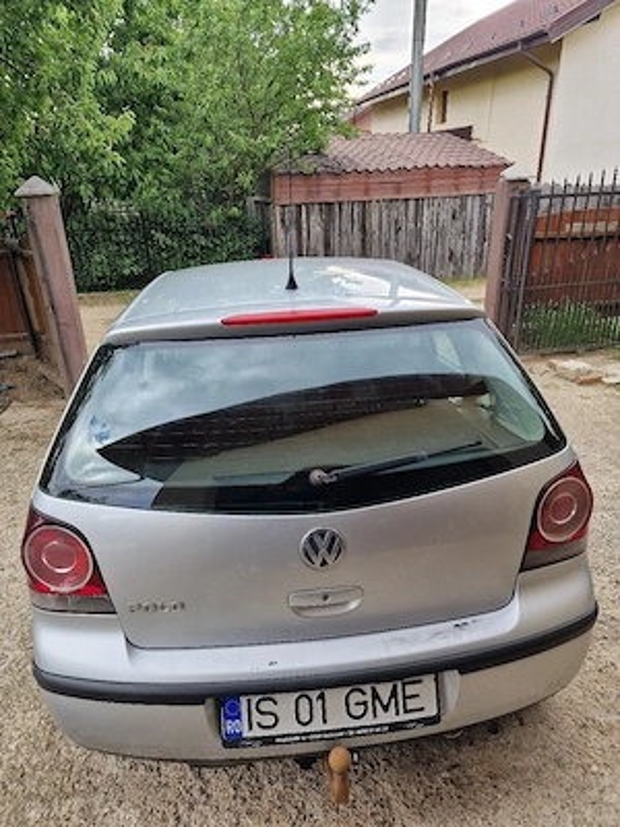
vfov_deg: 73.9
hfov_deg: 58.9
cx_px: 310
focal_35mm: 23
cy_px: 414
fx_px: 549
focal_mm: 6.4
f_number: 1.8
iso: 50
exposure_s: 1/182
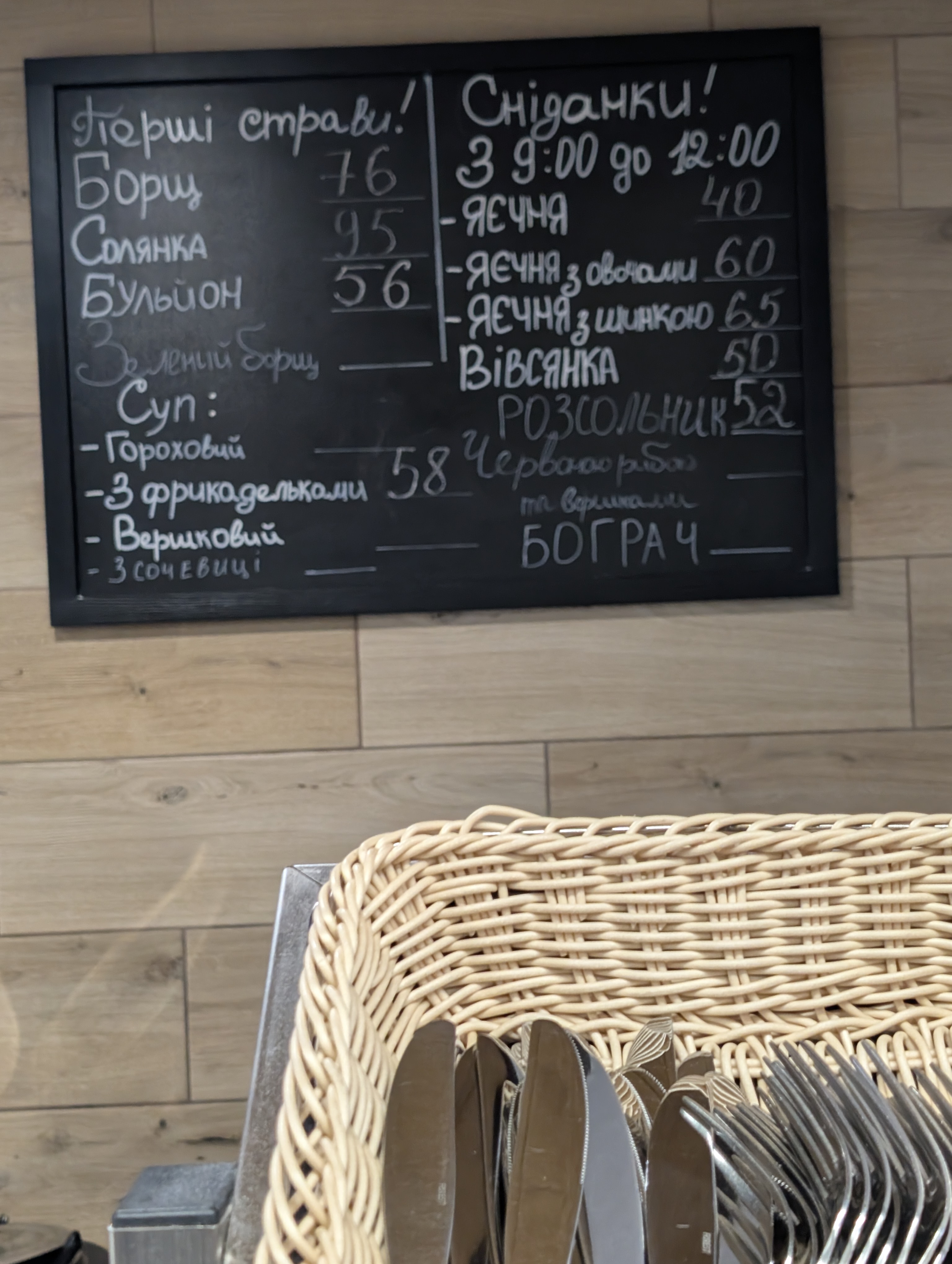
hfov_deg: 29.7
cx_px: 476
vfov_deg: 38.9
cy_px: 632
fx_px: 1792
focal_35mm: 49
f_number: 1.68
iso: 504
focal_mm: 6.9
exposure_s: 1/163
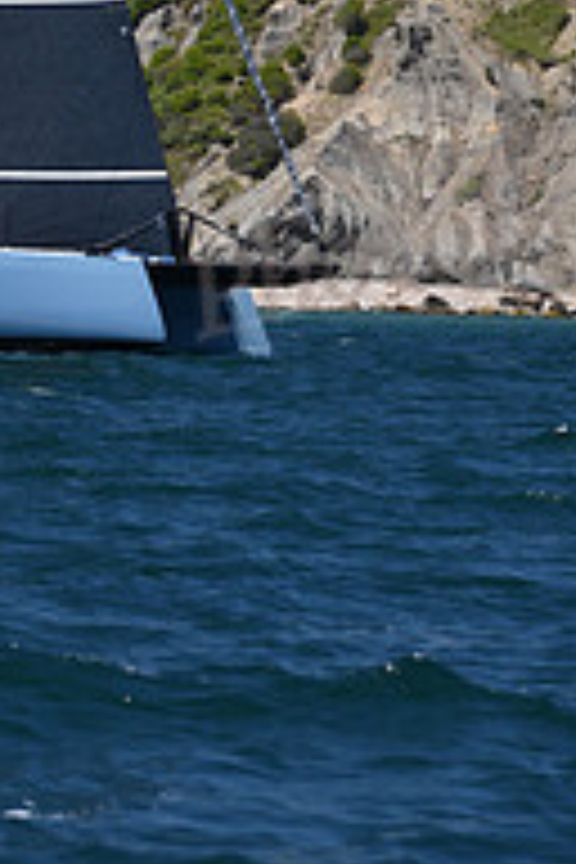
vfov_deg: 7.1
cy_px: -405
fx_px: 6887
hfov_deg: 4.8
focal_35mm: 287
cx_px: -43
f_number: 5.6
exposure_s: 1/800
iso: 250
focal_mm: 95
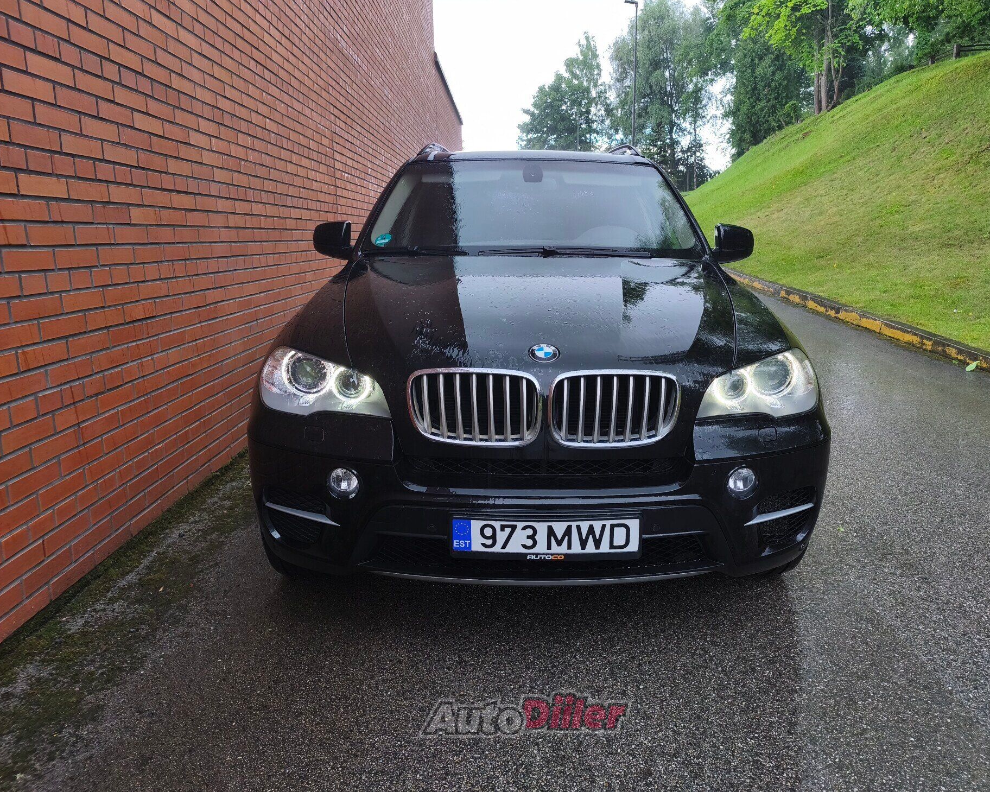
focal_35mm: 24
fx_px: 703
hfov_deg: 70.2
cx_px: 524
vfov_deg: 58.8
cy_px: 395
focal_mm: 6.14
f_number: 1.65
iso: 160
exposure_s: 1/99.9
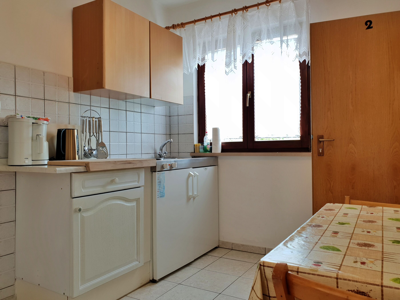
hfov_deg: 67.3
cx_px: 200
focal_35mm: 26
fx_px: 300
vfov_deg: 53.1
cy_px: 150
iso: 64
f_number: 2.4
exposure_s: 1/50
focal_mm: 4.3
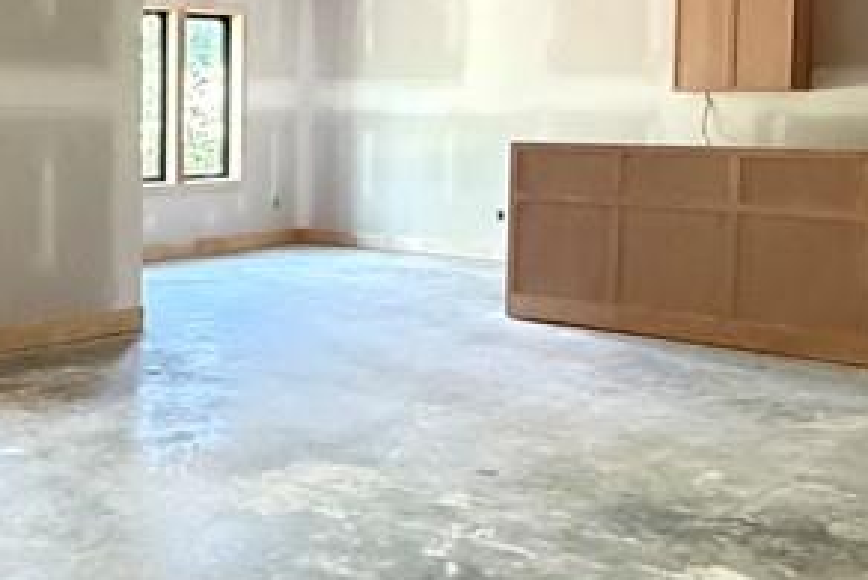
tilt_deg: -3.4
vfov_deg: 26.3
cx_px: -24
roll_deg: +0.5
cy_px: 181
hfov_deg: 34.8
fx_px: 1230
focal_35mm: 51
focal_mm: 2.22
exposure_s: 1/54
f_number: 2.2
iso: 1250
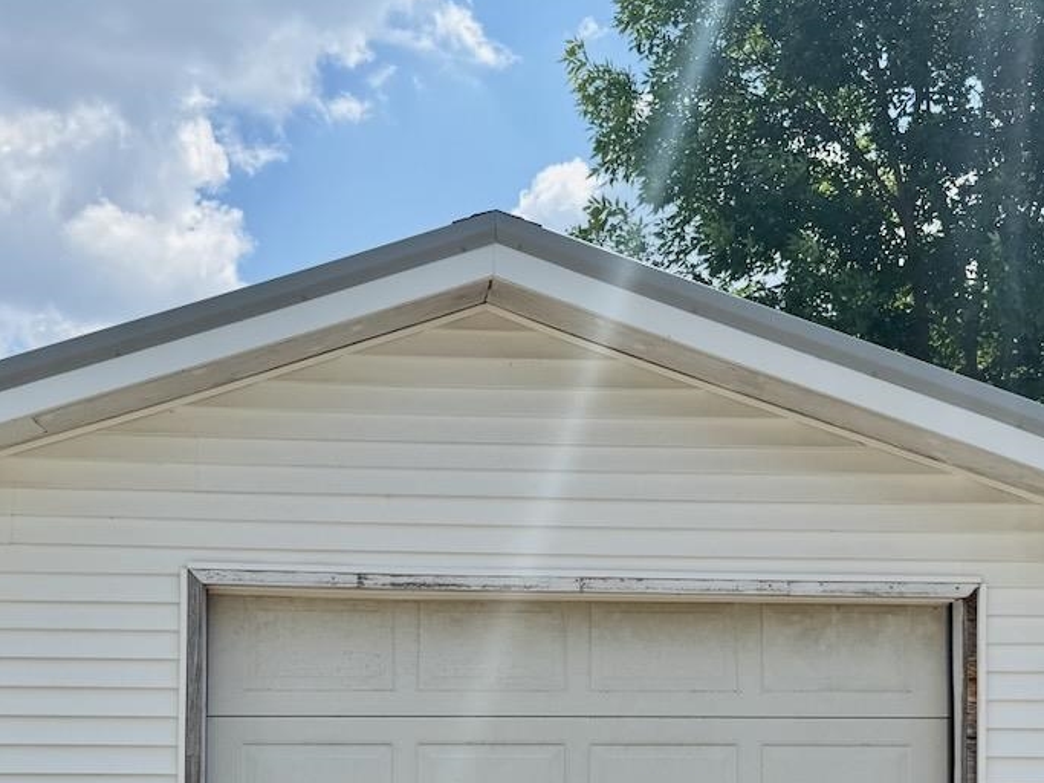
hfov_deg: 42.0
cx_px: 463
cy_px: 676
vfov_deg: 31.0
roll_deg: -0.1
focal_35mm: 45
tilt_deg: +2.4
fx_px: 1357
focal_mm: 6.76
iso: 80
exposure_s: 1/4405
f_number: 1.78
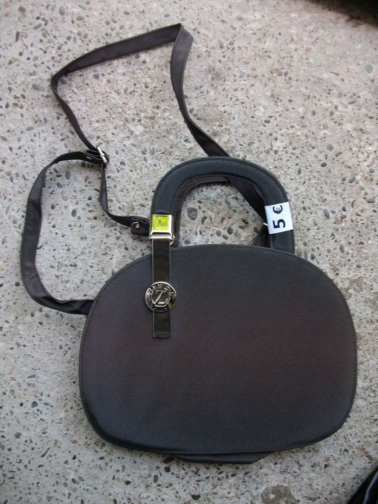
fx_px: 466
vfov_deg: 56.8
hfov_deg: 44.2
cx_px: 189
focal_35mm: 32
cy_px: 252
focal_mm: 5.7
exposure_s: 1/45.9
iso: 80
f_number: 2.9
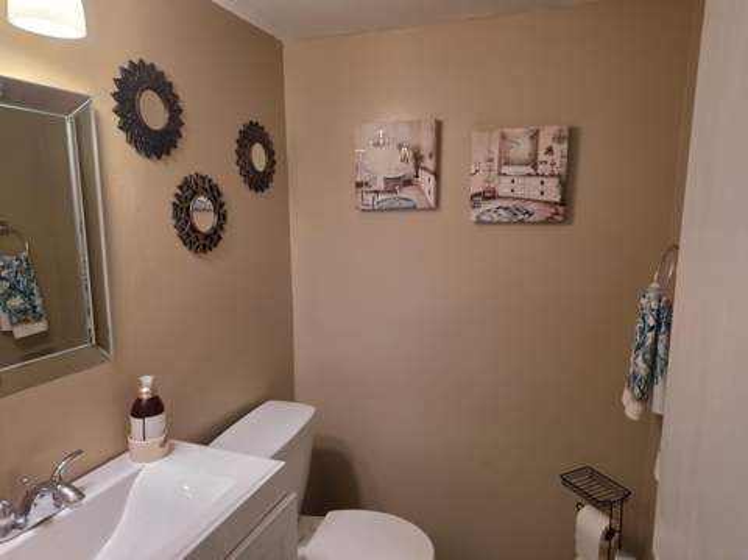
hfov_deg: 74.0
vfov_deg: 58.8
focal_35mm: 23
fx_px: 496
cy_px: 280
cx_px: 374
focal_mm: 6.25
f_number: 1.7
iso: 250
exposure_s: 1/120
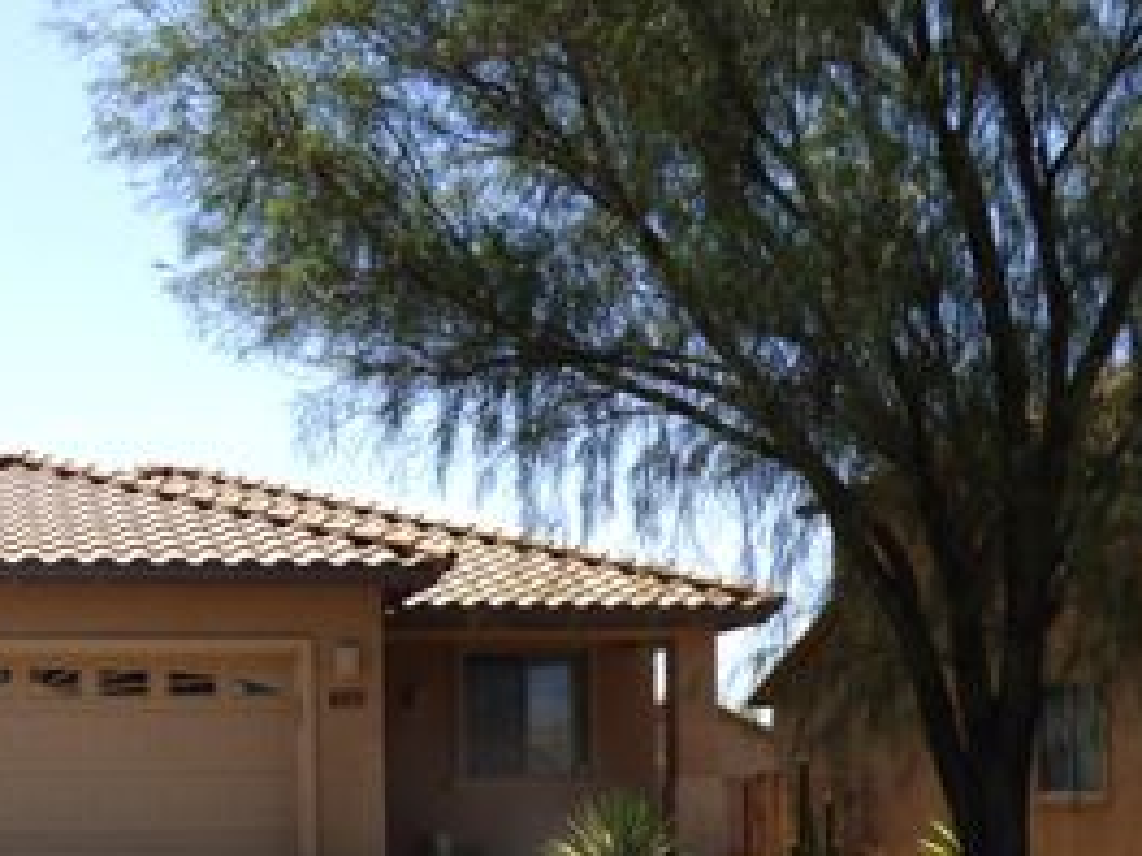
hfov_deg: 34.1
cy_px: 802
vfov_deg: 25.6
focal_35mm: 55
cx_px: 264
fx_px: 1814
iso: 100
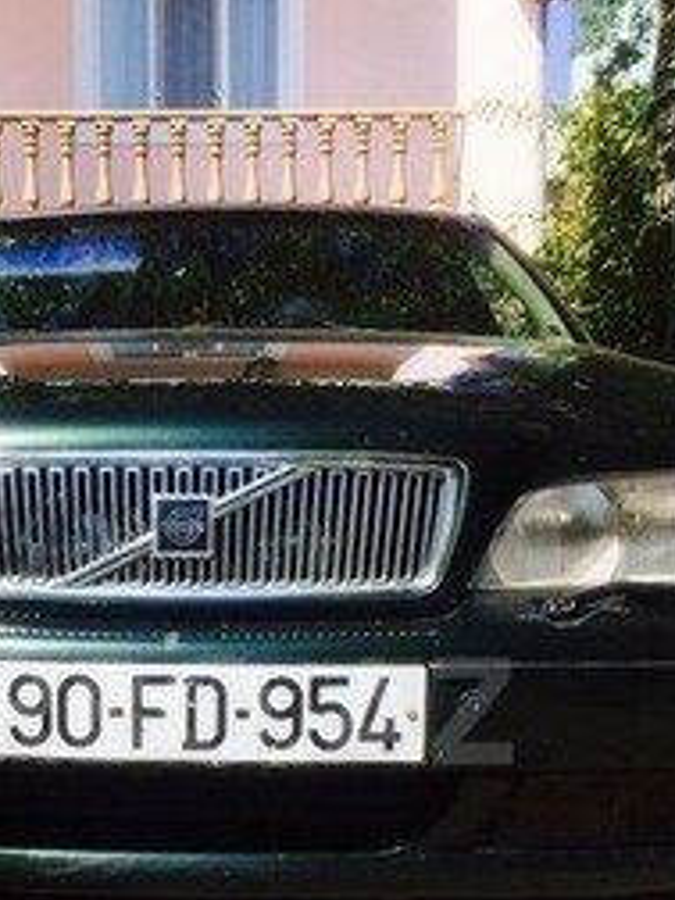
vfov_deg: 32.9
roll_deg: +1.7
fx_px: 1482
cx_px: 146
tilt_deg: -4.3
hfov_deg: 25.3
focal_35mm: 57
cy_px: 711
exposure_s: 1/1709
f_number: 2.2
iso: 32
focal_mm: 4.15
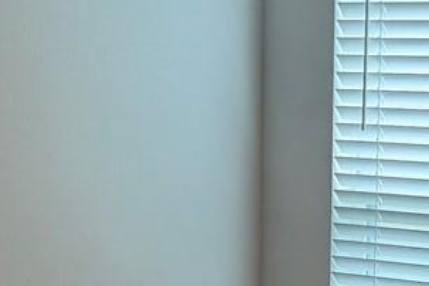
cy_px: 297
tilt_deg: -7.7
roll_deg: -1.1
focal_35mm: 132
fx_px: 1573
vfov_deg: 10.3
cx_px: 406
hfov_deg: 15.3
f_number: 1.78
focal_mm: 6.76
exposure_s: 1/145
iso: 125
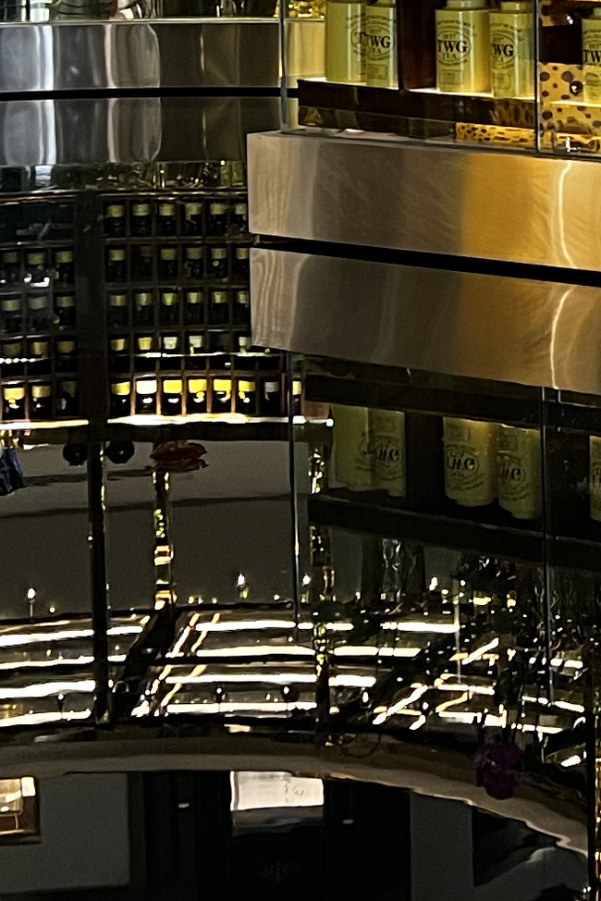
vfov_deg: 17.8
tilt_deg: -3.3
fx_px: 2777
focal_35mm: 111
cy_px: -81
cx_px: 961
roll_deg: +1.1
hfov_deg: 11.7
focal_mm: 5.7
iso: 100
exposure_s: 1/50
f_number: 1.5
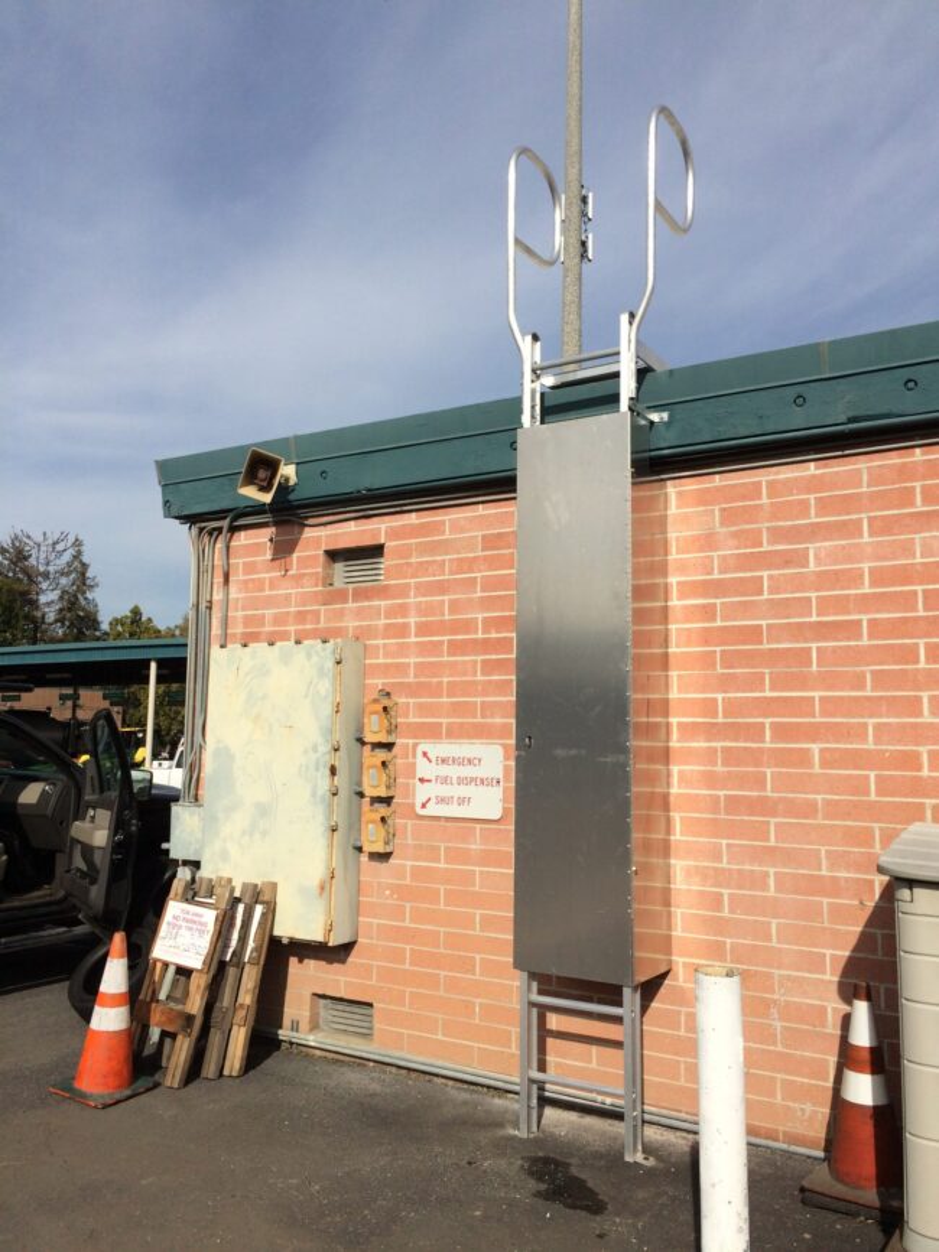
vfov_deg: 61.7
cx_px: 470
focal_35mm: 29
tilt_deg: +6.1
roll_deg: +0.4
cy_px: 626
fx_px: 1049
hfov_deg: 48.2
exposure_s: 1/4566
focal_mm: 4.15
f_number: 2.2
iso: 40
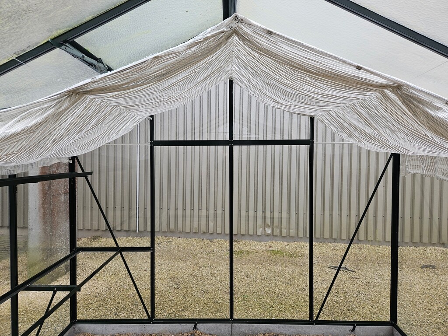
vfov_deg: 58.9
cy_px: 168
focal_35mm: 23
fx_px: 298
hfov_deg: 73.9
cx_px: 224
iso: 32
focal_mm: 5.4
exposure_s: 1/100
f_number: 1.8
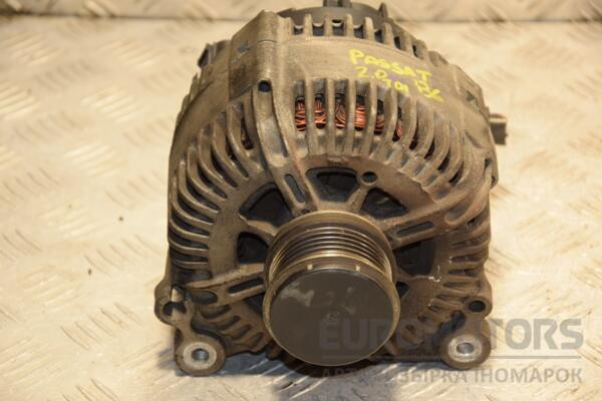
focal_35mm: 128
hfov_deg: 16.1
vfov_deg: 10.8
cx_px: 301
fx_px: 2132
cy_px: 200
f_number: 5.6
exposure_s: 1/100
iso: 800
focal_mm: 85
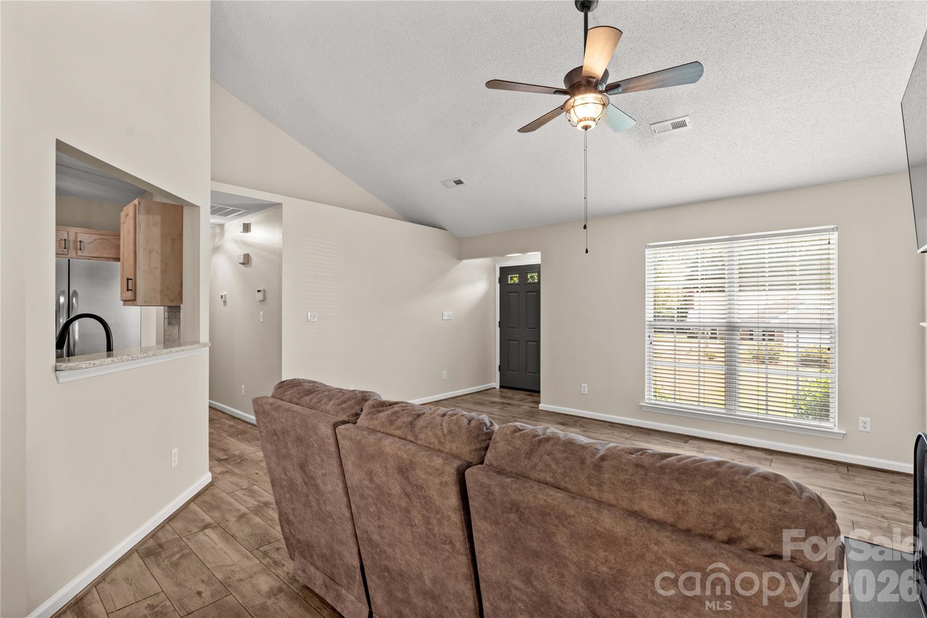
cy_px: 309
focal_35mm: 16
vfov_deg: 73.7
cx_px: 464
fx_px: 412
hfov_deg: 96.7
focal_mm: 16
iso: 100
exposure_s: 1/4
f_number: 8
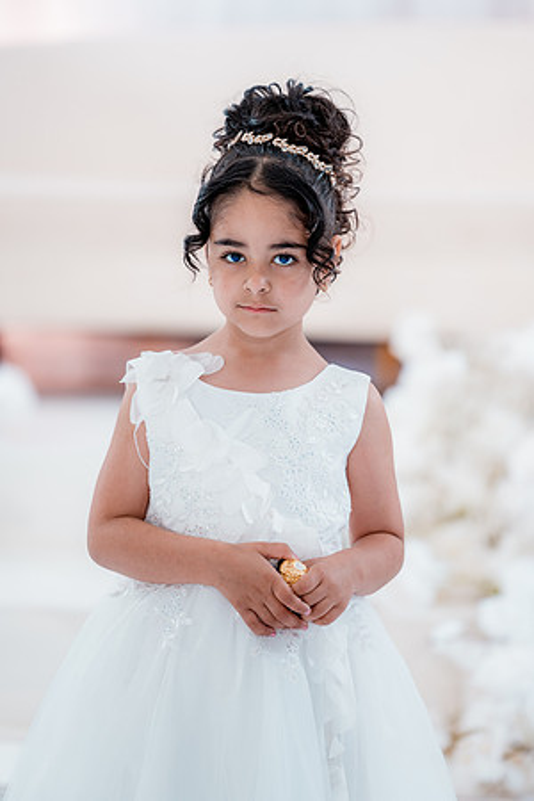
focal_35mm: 150
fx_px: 3337
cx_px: 267
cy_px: 400
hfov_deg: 9.1
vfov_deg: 13.7
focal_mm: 150
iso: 640
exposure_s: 1/160
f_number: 2.5
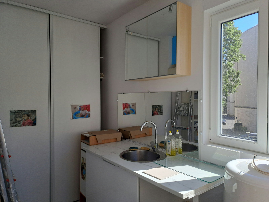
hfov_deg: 69.4
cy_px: 101
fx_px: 194
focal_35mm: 25
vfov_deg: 54.9
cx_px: 134
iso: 32
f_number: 1.8
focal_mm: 4.65
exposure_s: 1/417
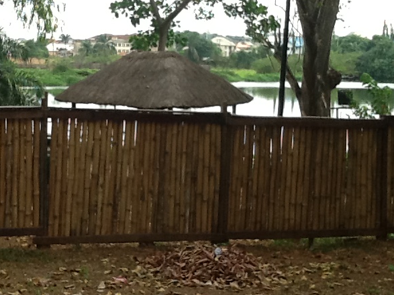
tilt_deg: -6.2
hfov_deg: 26.9
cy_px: 99
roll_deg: +0.7
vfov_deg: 20.4
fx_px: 819
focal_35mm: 72
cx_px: 132
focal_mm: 2.03
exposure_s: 1/273
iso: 40
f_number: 2.4
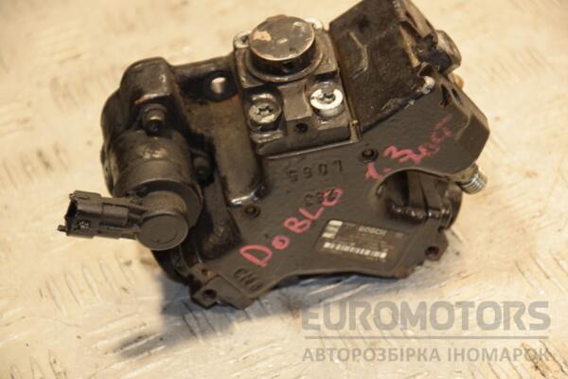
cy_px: 190
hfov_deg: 15.2
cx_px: 284
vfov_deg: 10.2
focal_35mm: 135
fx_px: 2130
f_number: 5.6
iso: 800
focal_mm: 90
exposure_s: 1/100
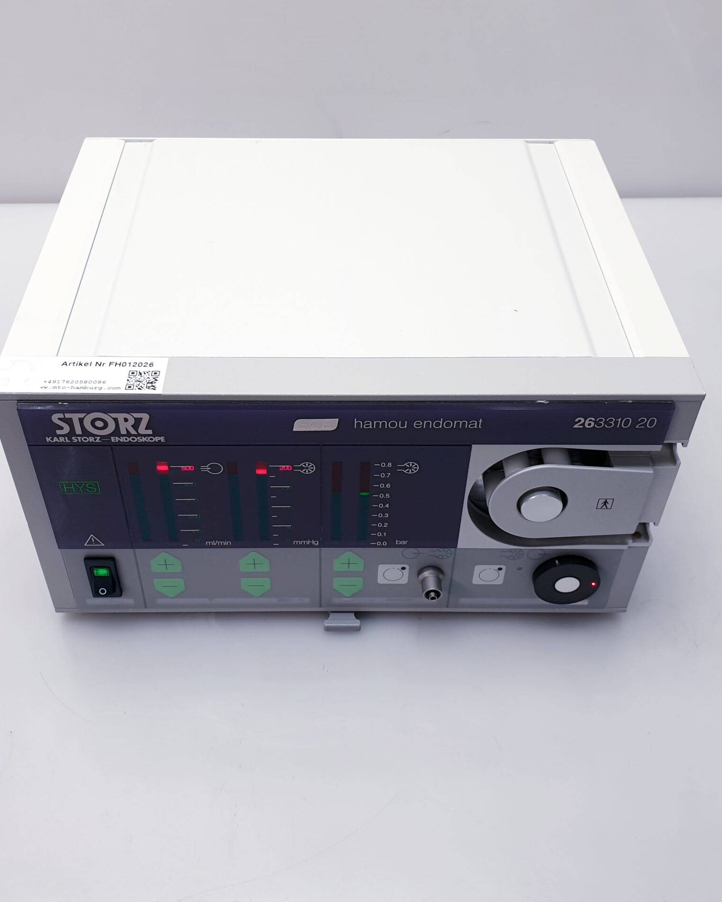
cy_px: 451
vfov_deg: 52.8
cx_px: 338
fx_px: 908
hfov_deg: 43.3
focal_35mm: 34
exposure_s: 1/50
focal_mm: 4.3
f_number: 2.4
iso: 50
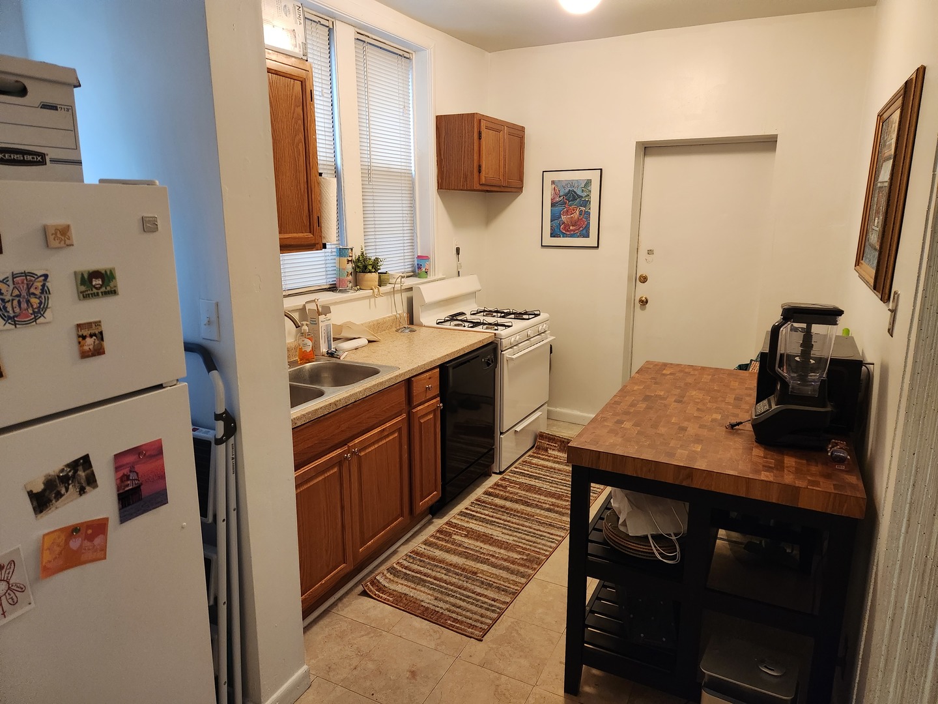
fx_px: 623
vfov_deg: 58.9
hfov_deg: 73.9
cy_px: 352
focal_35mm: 23
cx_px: 469
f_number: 1.8
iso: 640
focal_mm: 5.4
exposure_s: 1/120
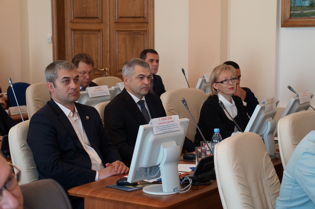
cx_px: 158
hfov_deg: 24.6
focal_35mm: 82
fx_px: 721
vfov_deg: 16.5
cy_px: 104
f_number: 5.6
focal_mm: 55
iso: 2500
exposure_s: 1/160
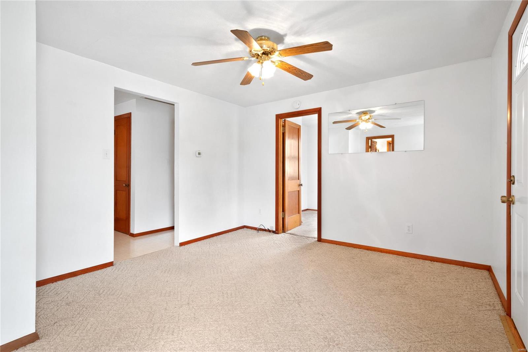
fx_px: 235
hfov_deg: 96.7
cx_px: 264
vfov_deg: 73.7
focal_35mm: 16
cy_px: 176
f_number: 10
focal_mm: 8
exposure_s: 1/1.67
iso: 400
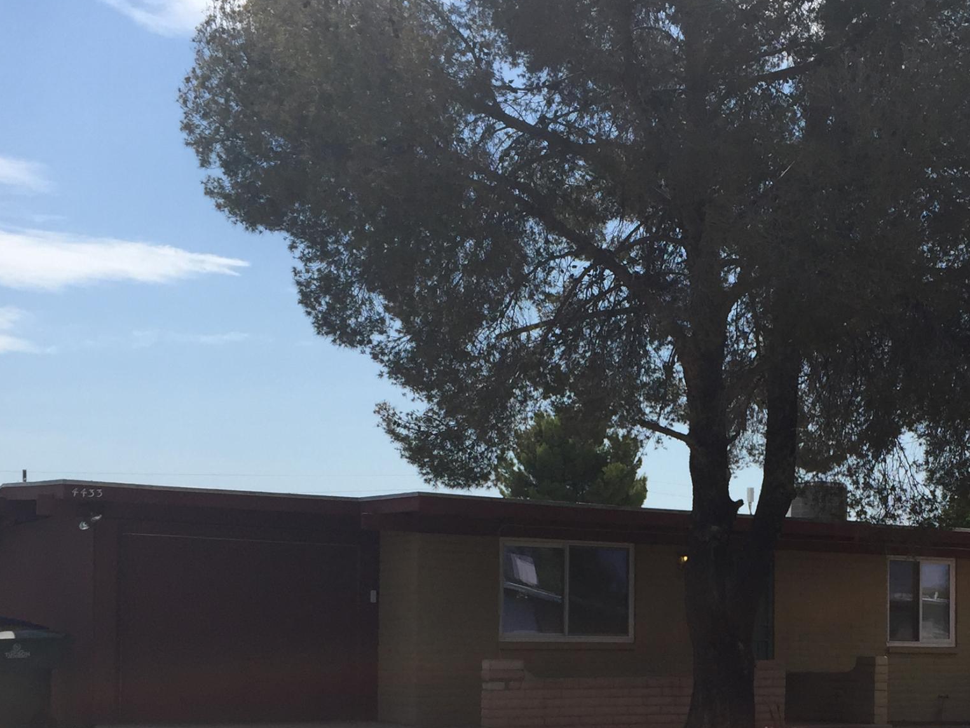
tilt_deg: +1.7
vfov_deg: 24.9
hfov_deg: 33.1
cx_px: 735
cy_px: 656
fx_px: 1597
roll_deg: -1.3
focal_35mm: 57
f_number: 2.2
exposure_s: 1/3597
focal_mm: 4.15
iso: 32
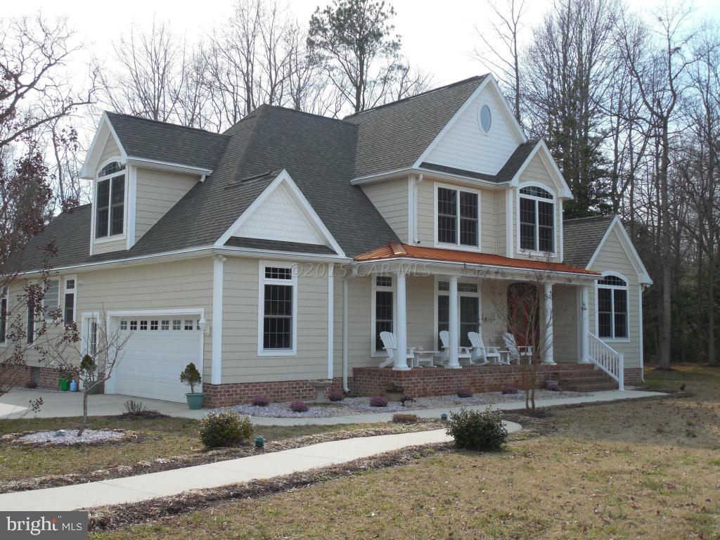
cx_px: 360
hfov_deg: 47.9
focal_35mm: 39
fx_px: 811
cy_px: 270
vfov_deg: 36.8
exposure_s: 1/800
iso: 125
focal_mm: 7
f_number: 3.8
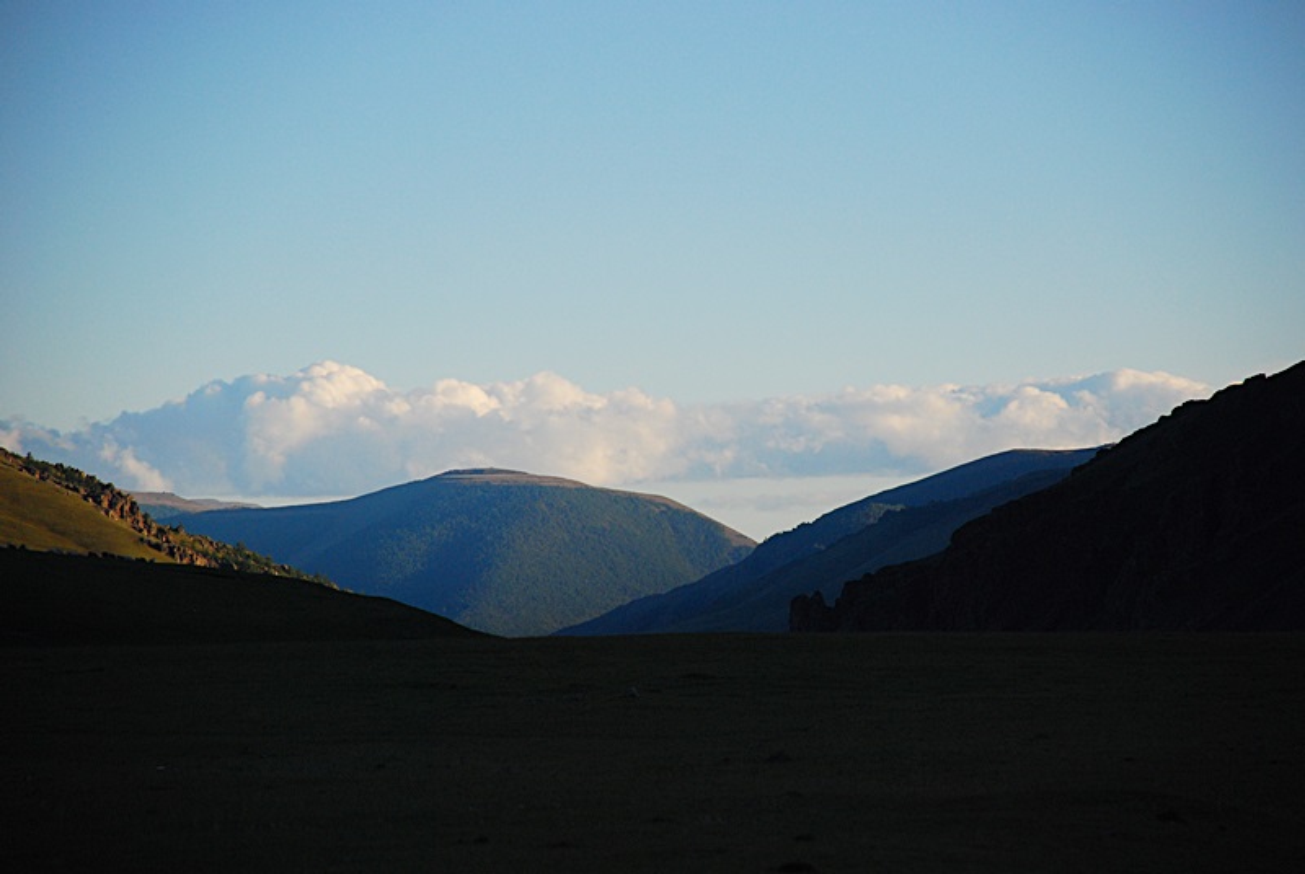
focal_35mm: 202
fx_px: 7351
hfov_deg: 10.1
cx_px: 652
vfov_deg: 6.8
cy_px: 437
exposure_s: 1/1250
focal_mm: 135
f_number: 5.6
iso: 400
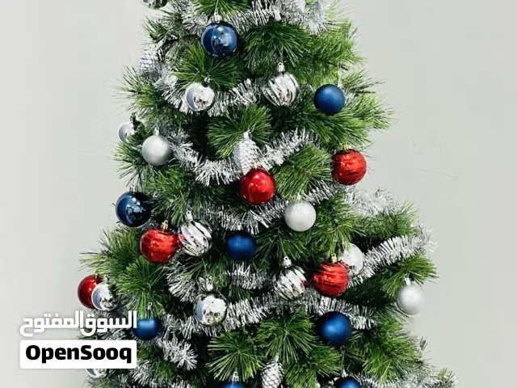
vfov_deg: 53.1
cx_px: 258
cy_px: 194
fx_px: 388
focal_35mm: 26
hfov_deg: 67.3
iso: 125
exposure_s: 1/50
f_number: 1.6
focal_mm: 4.2
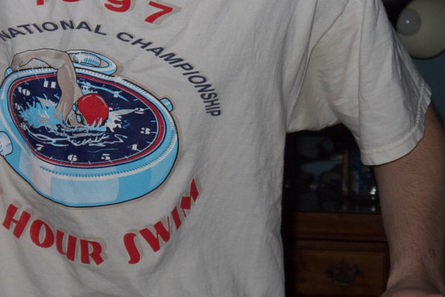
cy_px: 53
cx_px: 212
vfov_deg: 10.3
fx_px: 1631
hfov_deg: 15.5
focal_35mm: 132
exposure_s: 1/30
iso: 160
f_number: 4
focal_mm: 18
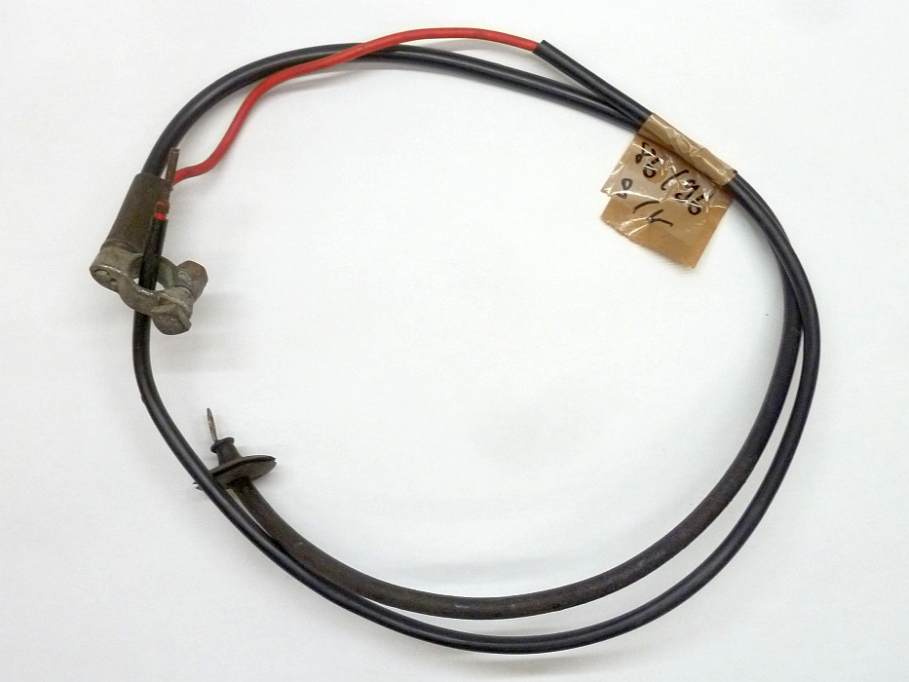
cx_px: 454
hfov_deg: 44.8
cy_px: 341
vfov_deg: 34.4
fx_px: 1103
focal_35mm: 42
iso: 400
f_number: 3.7
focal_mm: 6.9
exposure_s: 1/30
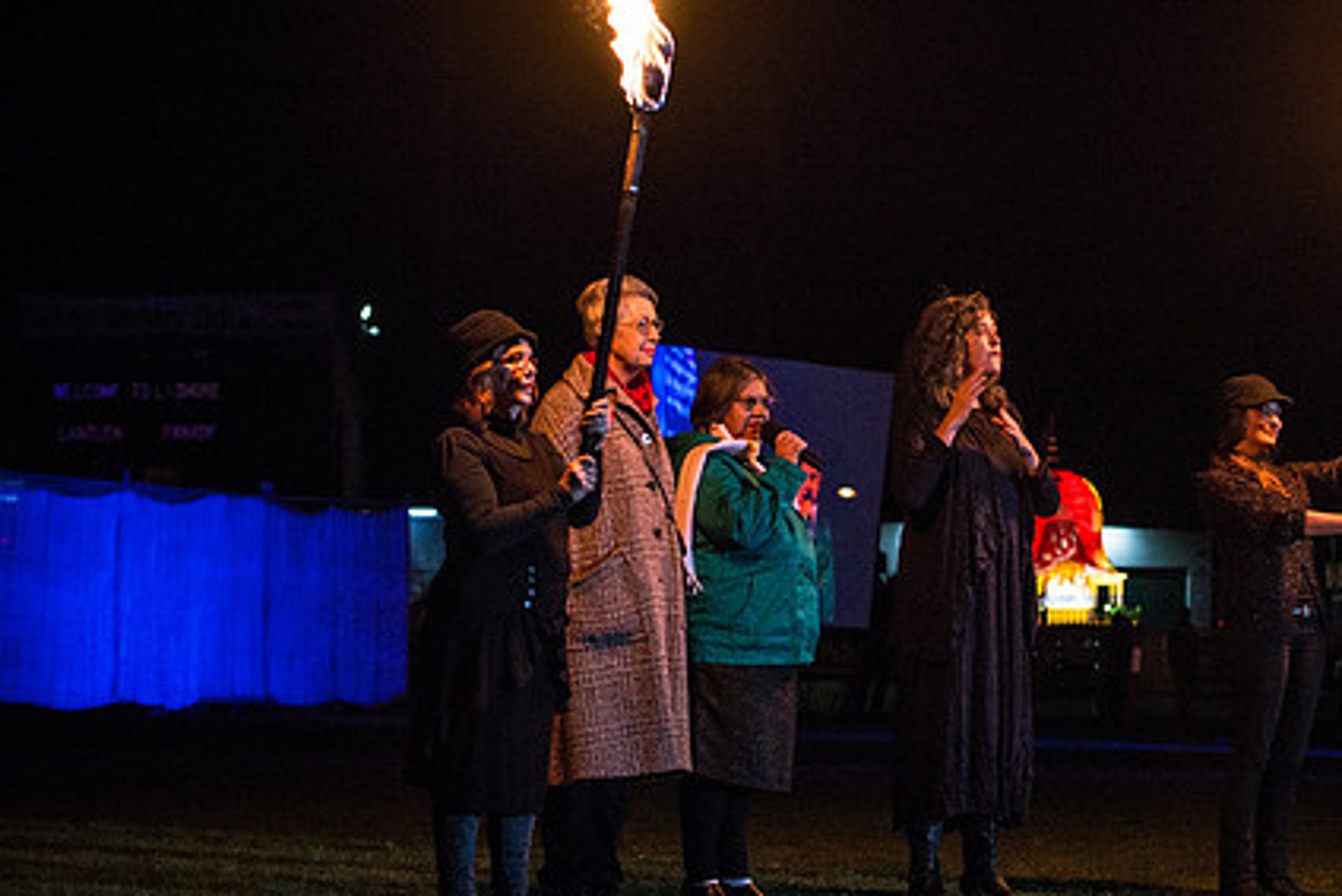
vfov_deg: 10.2
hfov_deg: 15.3
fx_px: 4997
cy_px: 363
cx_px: 893
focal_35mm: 134
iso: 900
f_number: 3.3
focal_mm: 98
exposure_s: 1/125
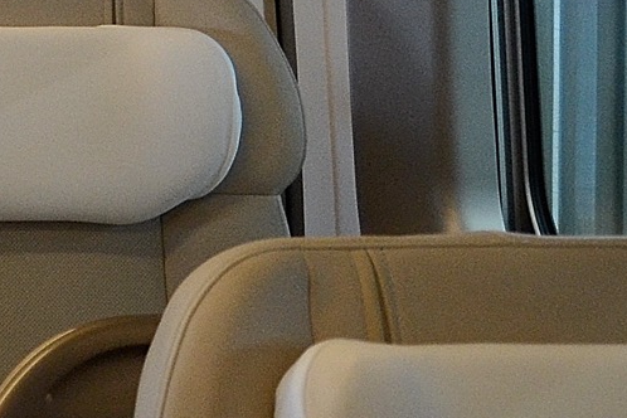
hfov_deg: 13.4
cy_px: -258
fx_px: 2264
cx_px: -647
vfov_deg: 10.1
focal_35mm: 130
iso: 800
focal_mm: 18
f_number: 4
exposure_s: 1/60
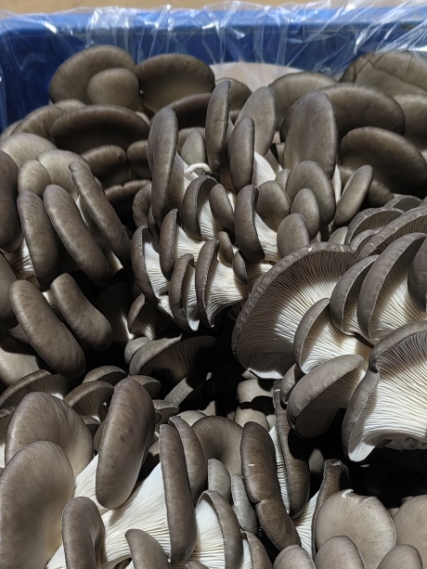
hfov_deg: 30.9
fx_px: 773
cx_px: 198
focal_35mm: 47
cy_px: 422
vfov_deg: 39.4
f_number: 1.9
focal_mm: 5.52
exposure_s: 1/33.3
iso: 160
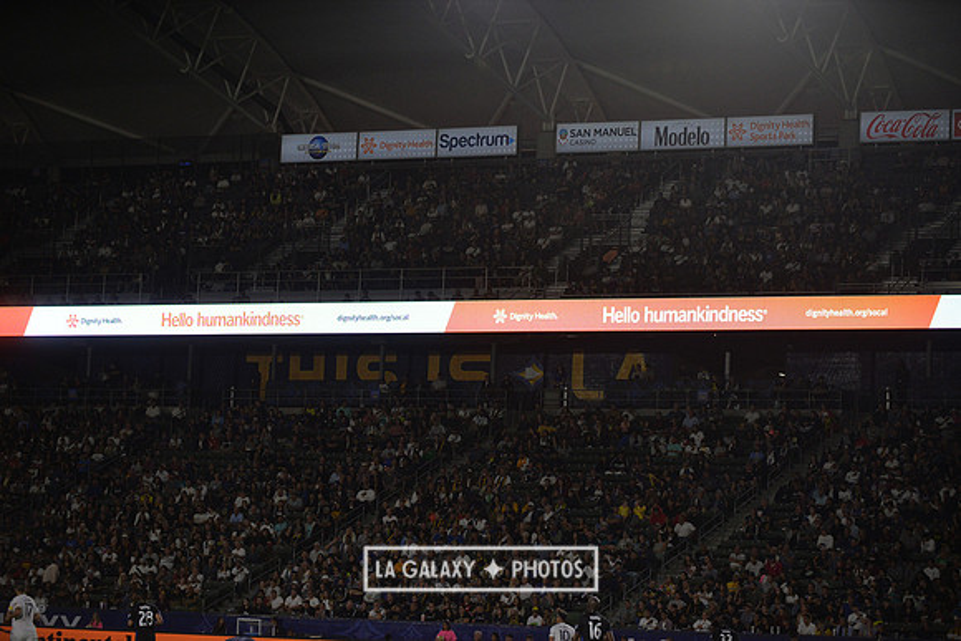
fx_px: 3337
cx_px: 480
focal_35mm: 125
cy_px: 320
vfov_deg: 11.0
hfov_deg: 16.4
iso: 1600
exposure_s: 1/3200
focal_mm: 125
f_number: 2.8
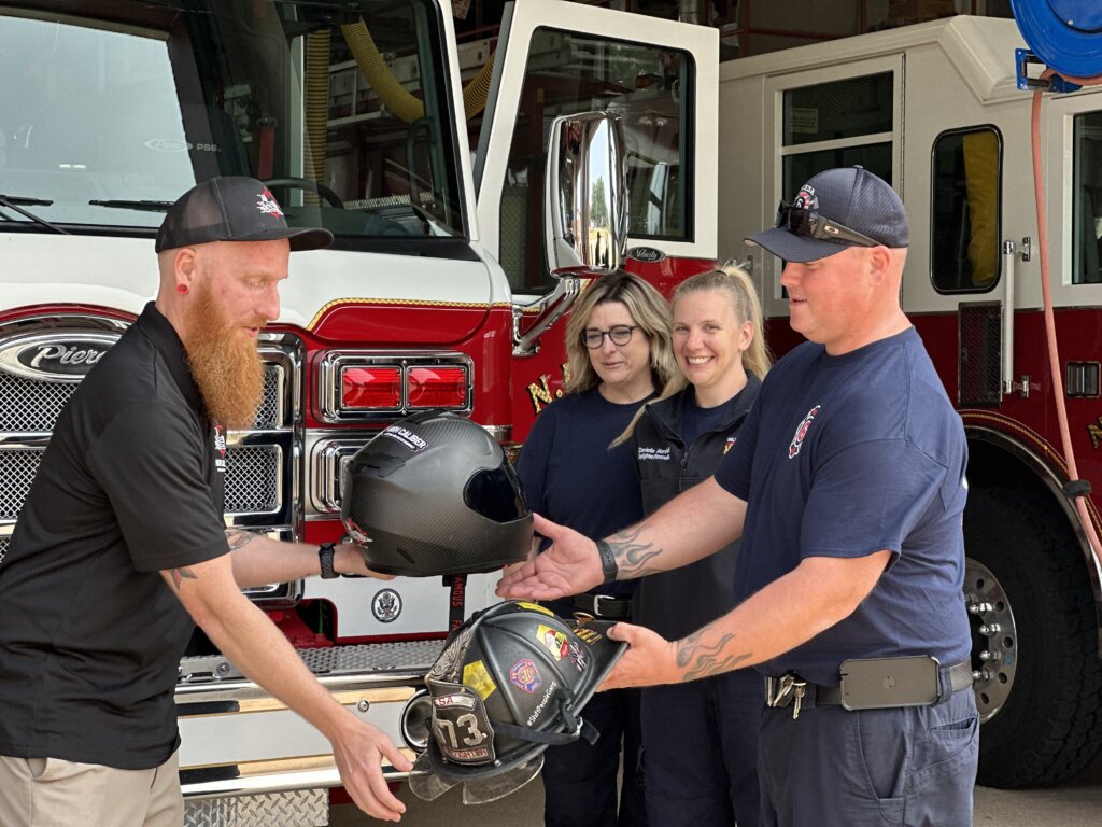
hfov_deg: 25.3
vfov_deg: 19.1
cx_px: 551
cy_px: 414
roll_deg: -1.0
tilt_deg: -0.8
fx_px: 2451
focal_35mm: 77
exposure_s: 1/125
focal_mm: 9
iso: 20
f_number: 2.8
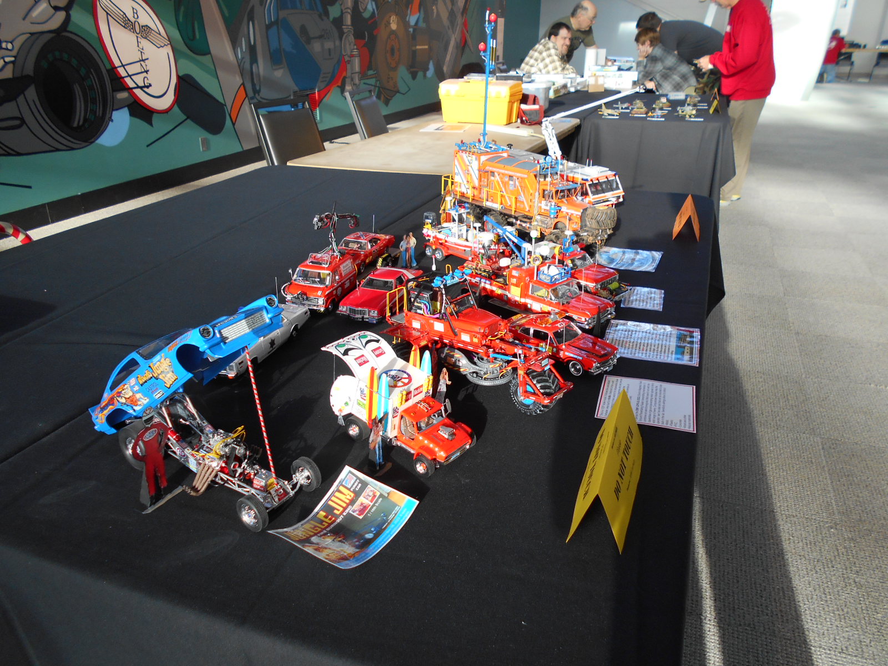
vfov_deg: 53.1
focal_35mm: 26
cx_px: 444
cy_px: 333
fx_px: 667
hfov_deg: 67.3
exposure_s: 1/50
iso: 80
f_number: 3.2
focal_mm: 4.6
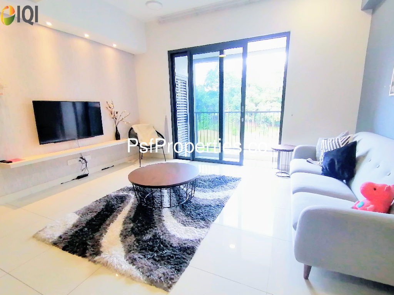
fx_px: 193
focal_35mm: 17
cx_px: 197
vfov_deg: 74.7
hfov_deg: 91.0
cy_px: 148
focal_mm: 1.78
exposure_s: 1/50
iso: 125
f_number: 2.4
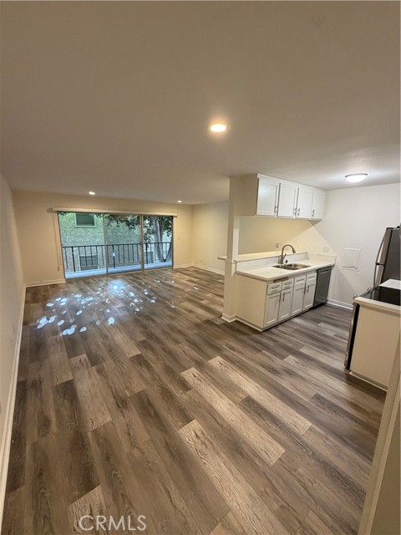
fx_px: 216
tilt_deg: -11.2
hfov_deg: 85.7
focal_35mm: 14
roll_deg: -1.3
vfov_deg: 102.1
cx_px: 200
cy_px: 268
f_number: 2.2
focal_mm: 2.22
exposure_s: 1/60
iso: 320
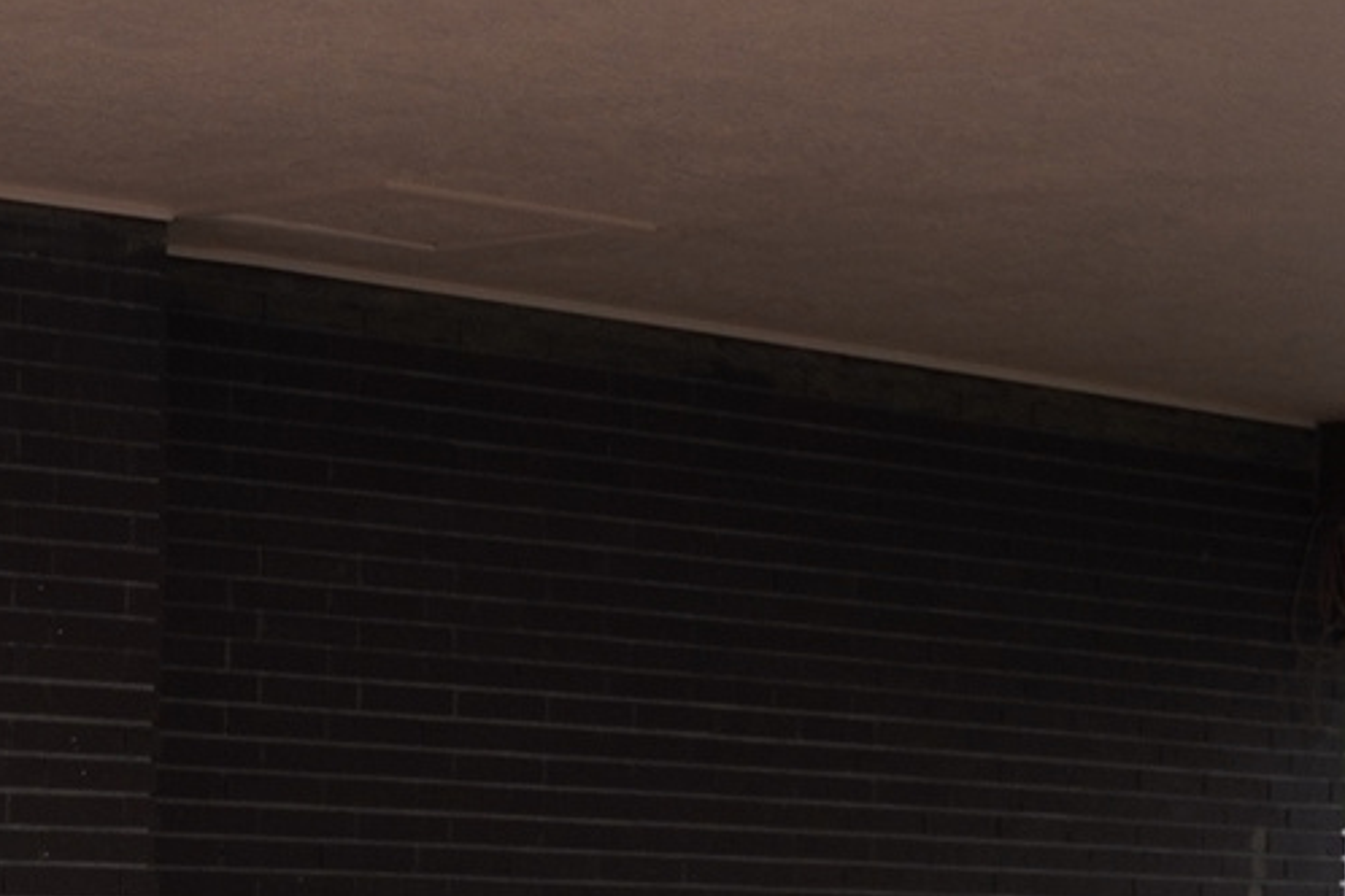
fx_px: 4147
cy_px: 1208
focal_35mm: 111
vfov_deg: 11.9
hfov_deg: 18.2
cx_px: 159
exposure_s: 1/30
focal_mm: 18
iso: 320
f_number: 2.8
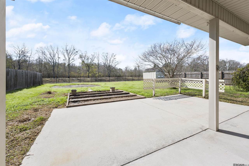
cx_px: 124
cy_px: 83
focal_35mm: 14
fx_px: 97
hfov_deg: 104.3
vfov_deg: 81.1
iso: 200
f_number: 10
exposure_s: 1/320
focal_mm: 14
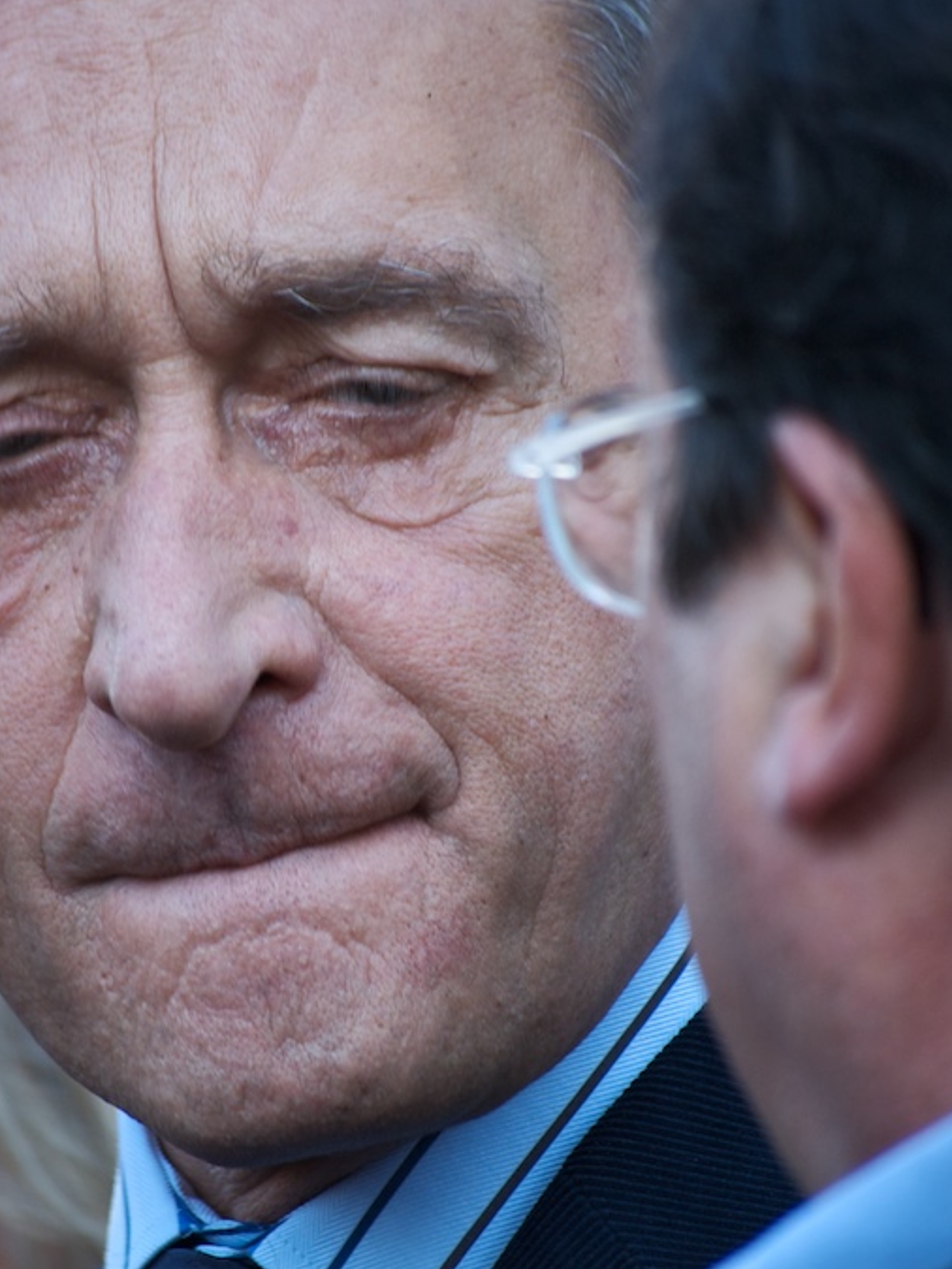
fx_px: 16014
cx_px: 373
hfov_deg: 3.4
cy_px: 634
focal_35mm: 437
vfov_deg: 4.5
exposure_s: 1/160
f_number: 5.6
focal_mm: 200
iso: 200
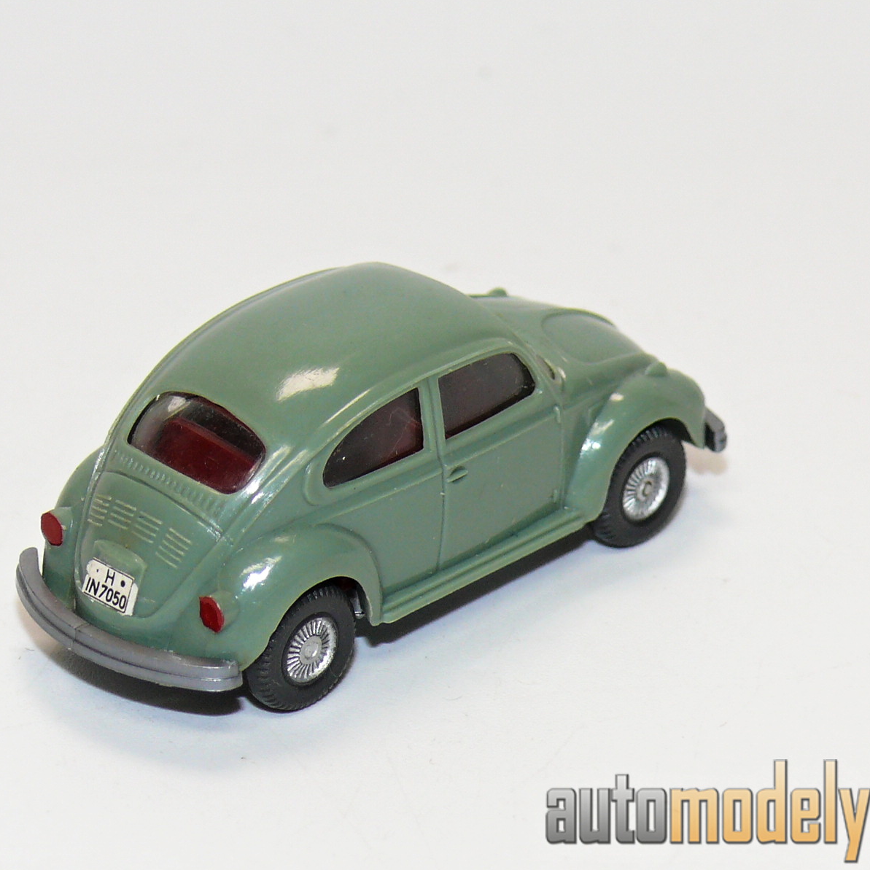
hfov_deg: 9.8
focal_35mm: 179
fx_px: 5090
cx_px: 378
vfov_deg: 9.8
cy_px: 434
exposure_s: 1/30
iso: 100
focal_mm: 18
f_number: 4
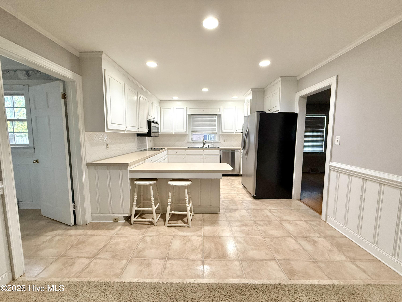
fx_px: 163
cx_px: 201
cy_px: 151
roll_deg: -0.1
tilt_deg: -4.5
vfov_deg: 85.7
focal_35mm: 14
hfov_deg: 102.1
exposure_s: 1/60
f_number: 2.2
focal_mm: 2.22
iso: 320
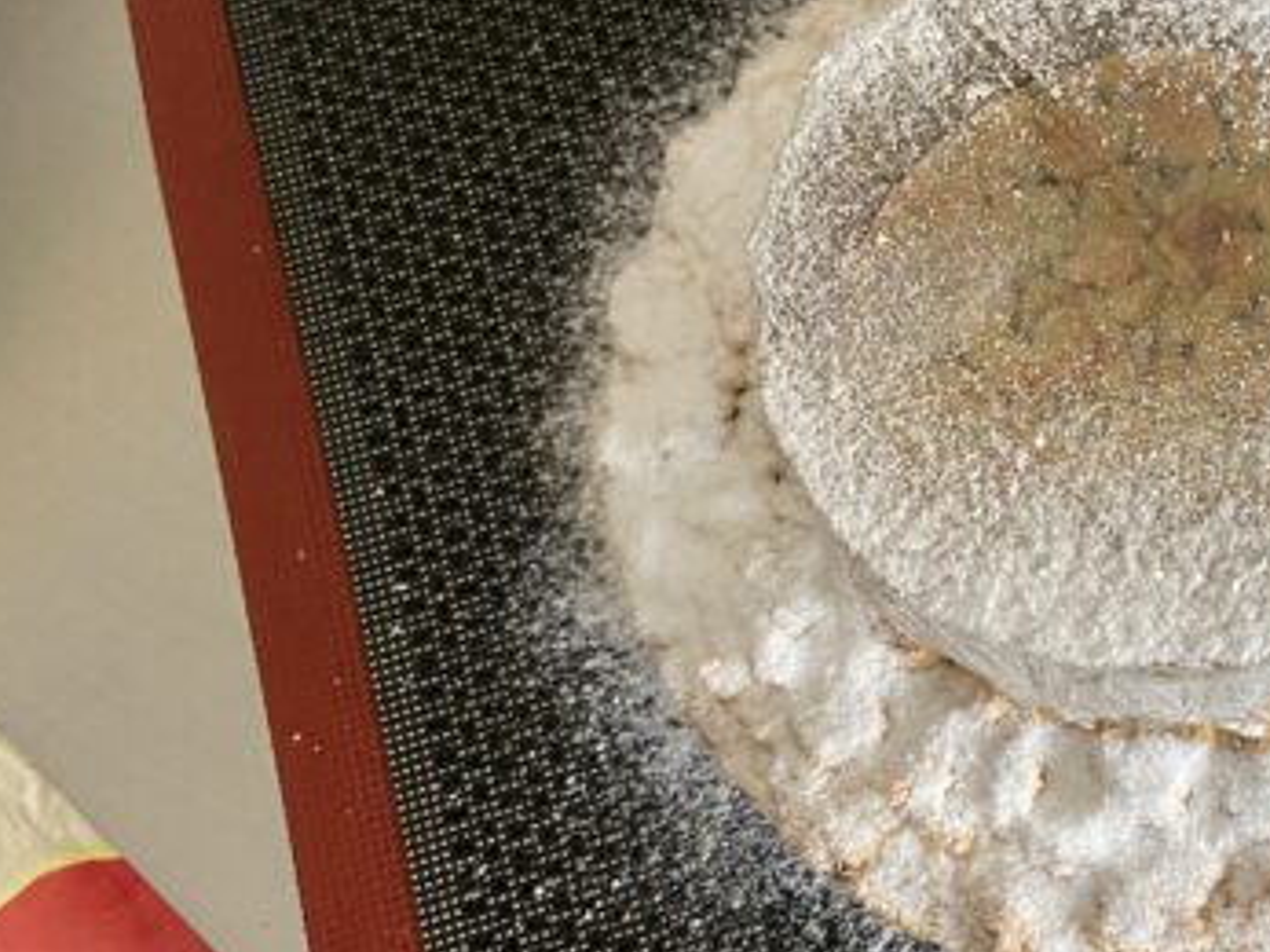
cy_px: 498
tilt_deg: -75.7
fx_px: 1834
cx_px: 1140
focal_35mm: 50
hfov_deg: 35.9
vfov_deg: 29.1
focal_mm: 4.25
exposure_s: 1/60
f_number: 1.8
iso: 250
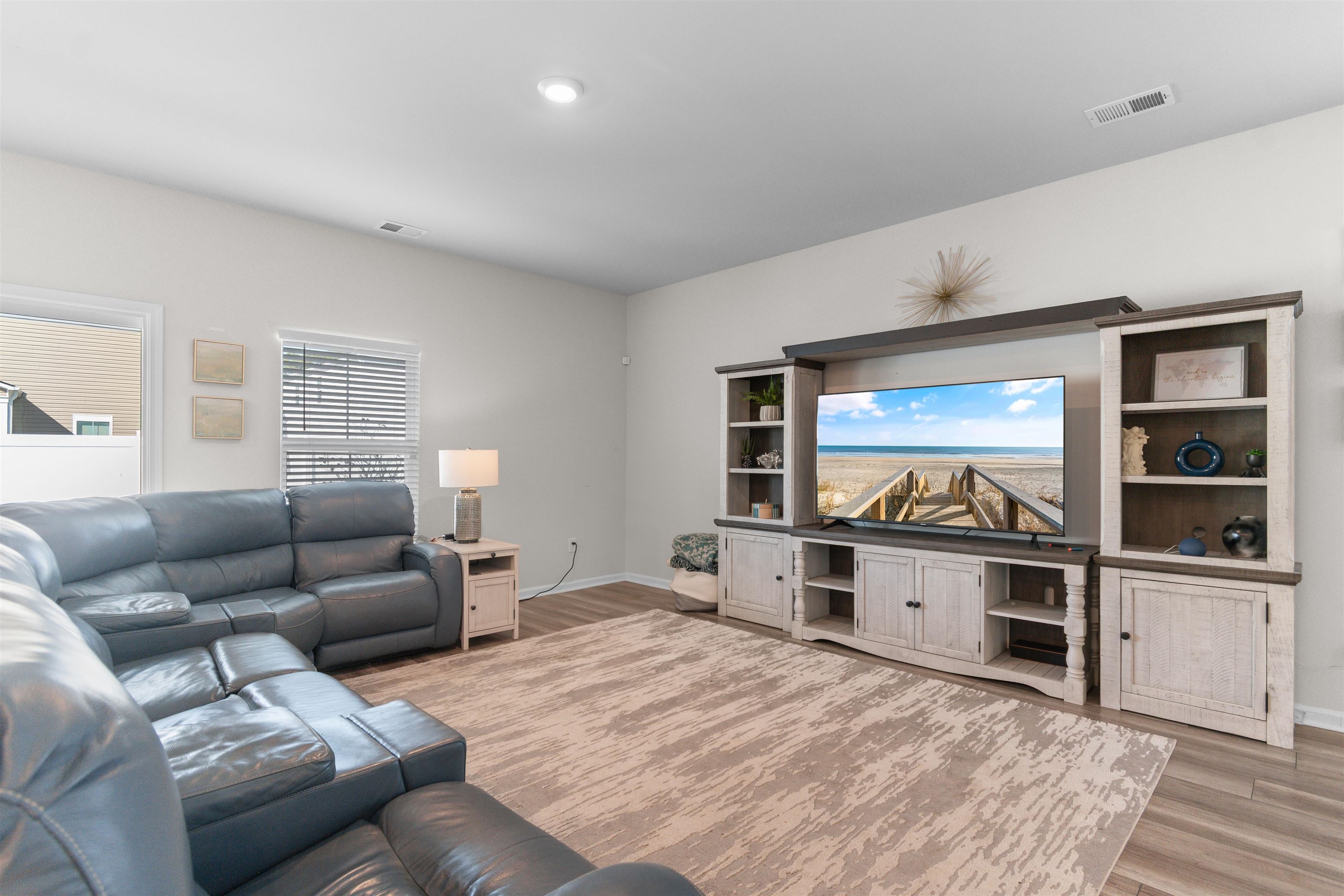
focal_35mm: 16
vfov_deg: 73.7
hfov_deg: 96.7
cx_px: 672
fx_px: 597
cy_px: 448
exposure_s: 1/2
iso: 100
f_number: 4.8
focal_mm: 11
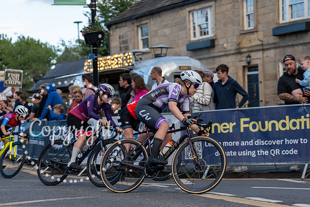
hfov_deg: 26.3
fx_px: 663
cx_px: 155
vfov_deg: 17.7
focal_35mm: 77
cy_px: 104
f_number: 3.2
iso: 400
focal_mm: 77
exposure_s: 1/1000
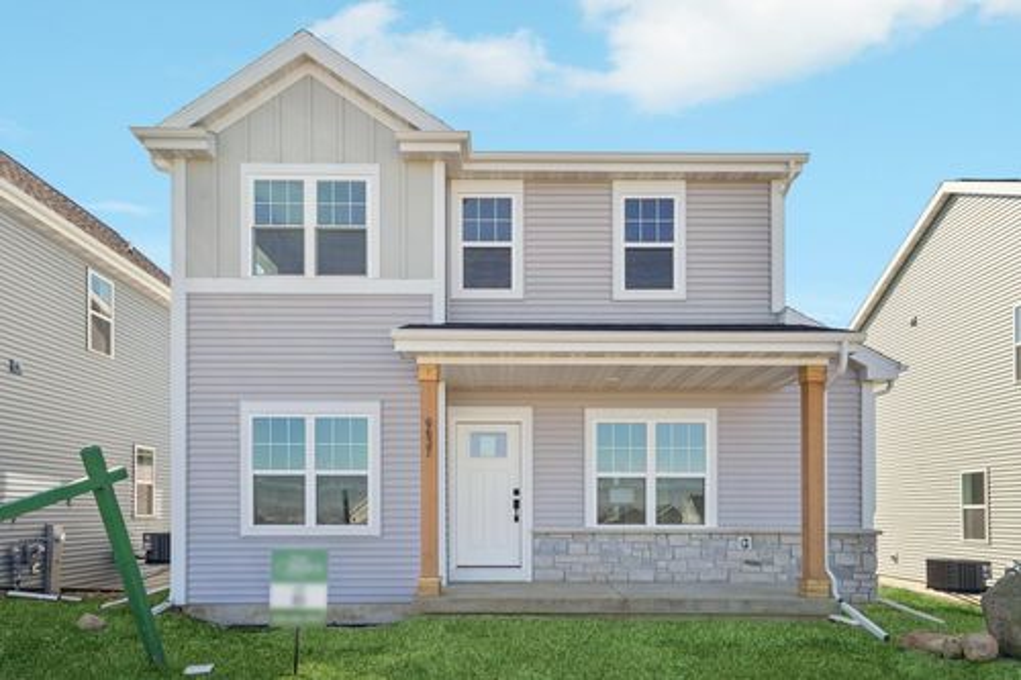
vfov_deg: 53.1
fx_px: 680
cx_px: 510
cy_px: 340
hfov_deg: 73.8
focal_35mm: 24
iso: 100
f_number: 8
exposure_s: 1/200
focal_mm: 24
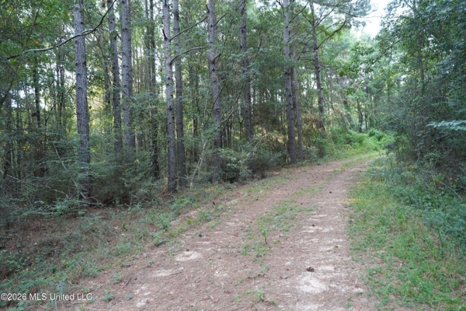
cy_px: 156
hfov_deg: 73.7
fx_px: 311
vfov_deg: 53.1
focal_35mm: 24
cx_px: 233
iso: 500
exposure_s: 1/25
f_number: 5
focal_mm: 24
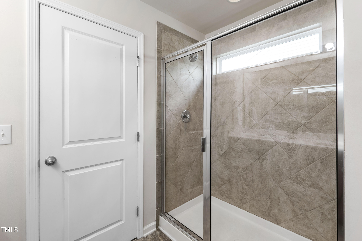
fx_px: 151
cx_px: 181
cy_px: 120
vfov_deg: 77.3
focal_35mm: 15
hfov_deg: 100.4
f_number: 8
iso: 100
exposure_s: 1/3
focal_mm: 10
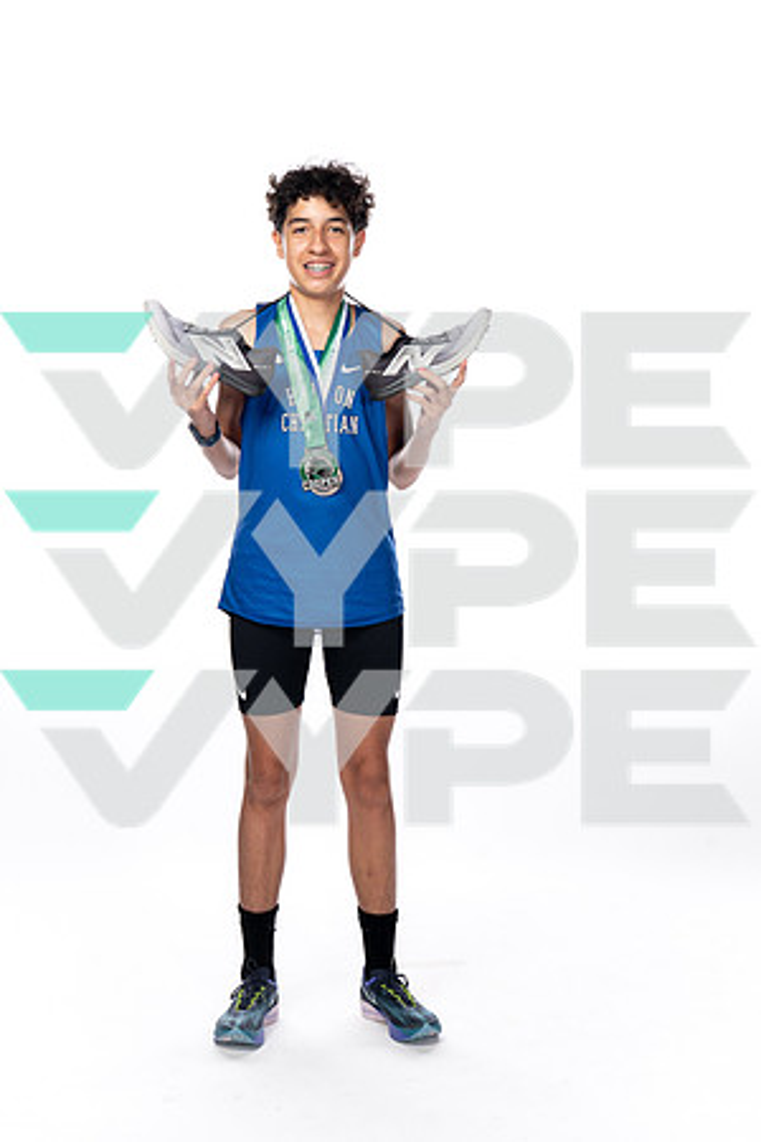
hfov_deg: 24.6
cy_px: 571
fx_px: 1744
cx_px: 380
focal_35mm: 55
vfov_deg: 36.2
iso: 640
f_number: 8
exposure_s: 1/250
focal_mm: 55
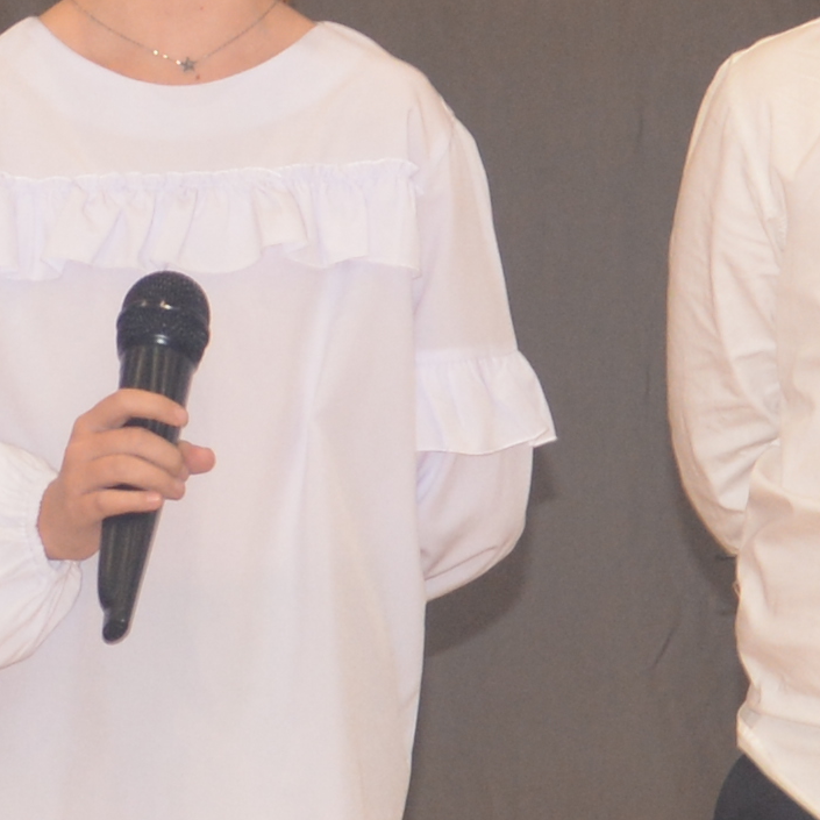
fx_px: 9300
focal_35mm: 347
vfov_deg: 5.0
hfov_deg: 5.0
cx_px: 663
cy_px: 143
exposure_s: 1/60
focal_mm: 32
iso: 450
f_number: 4.2
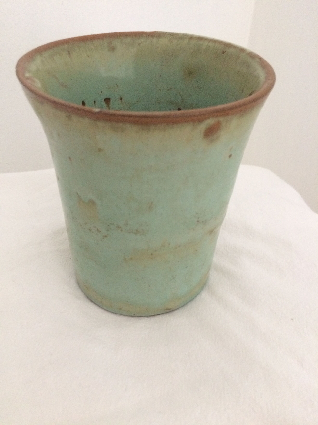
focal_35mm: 29
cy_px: 212
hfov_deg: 48.2
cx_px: 159
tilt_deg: -34.1
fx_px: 355
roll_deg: -2.7
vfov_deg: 61.7
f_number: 2.2
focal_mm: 4.15
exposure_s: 1/17
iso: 320
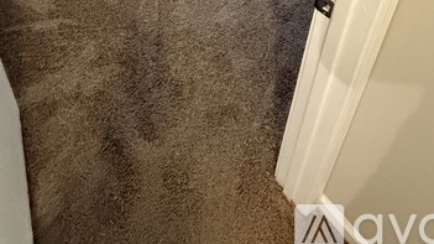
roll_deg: -0.3
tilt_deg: -22.7
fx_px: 334
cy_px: -159
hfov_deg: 65.8
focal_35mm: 29
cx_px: 185
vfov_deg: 24.9
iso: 800
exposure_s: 1/60
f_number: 2.2
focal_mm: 2.22
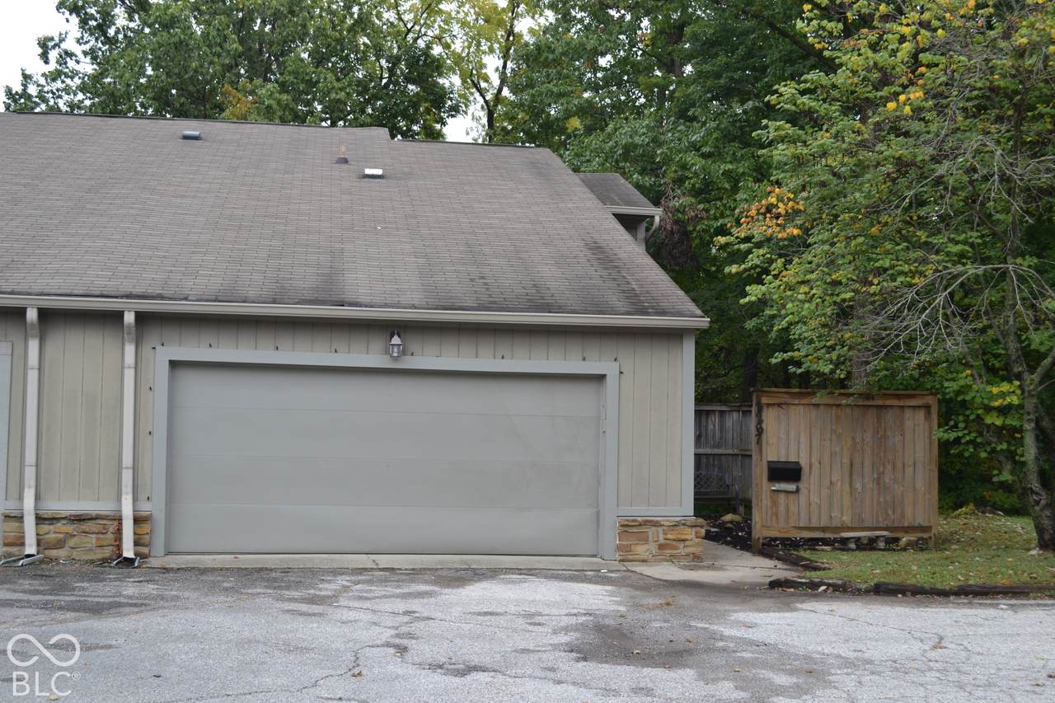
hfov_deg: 49.6
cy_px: 352
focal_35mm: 39
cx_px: 528
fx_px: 1143
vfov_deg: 34.2
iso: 250
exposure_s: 1/125
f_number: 5.6
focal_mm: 26
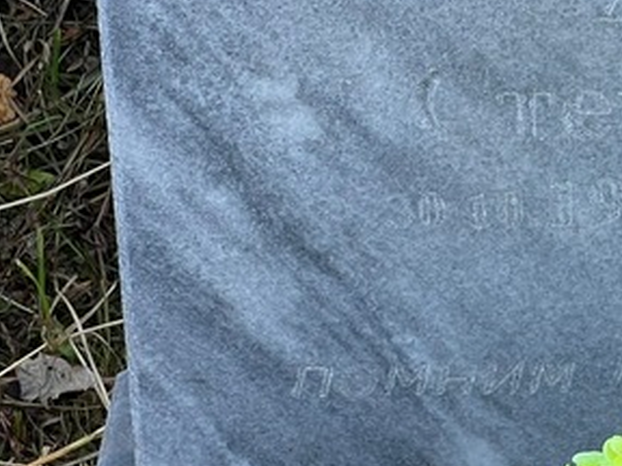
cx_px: 814
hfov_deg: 9.1
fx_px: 3845
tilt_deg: -31.1
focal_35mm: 214
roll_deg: +1.7
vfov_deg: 6.9
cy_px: -119
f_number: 2.8
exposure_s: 1/156
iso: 32
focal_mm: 9
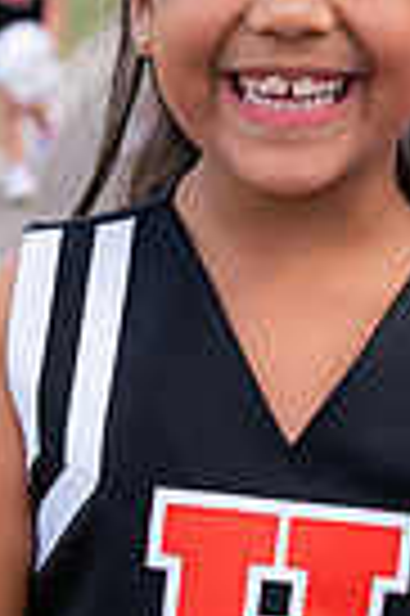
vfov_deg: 15.9
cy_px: 468
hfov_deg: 10.7
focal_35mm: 128
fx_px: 2192
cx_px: 300
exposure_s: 1/400
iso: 640
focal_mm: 39
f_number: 4
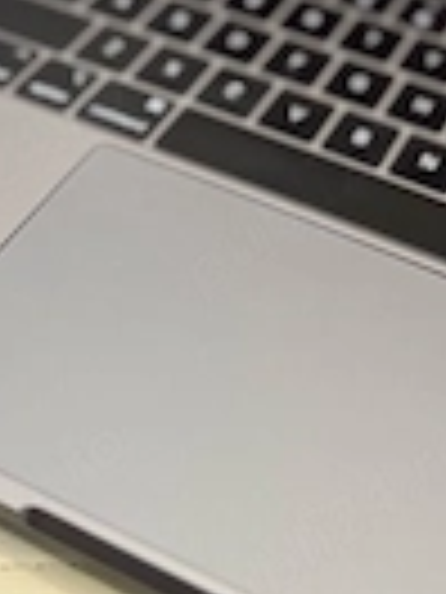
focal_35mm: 73
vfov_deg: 24.3
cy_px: -112
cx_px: 419
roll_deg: -5.8
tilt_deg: -40.9
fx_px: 1254
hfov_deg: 19.7
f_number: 1.78
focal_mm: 6.76
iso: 500
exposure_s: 1/60
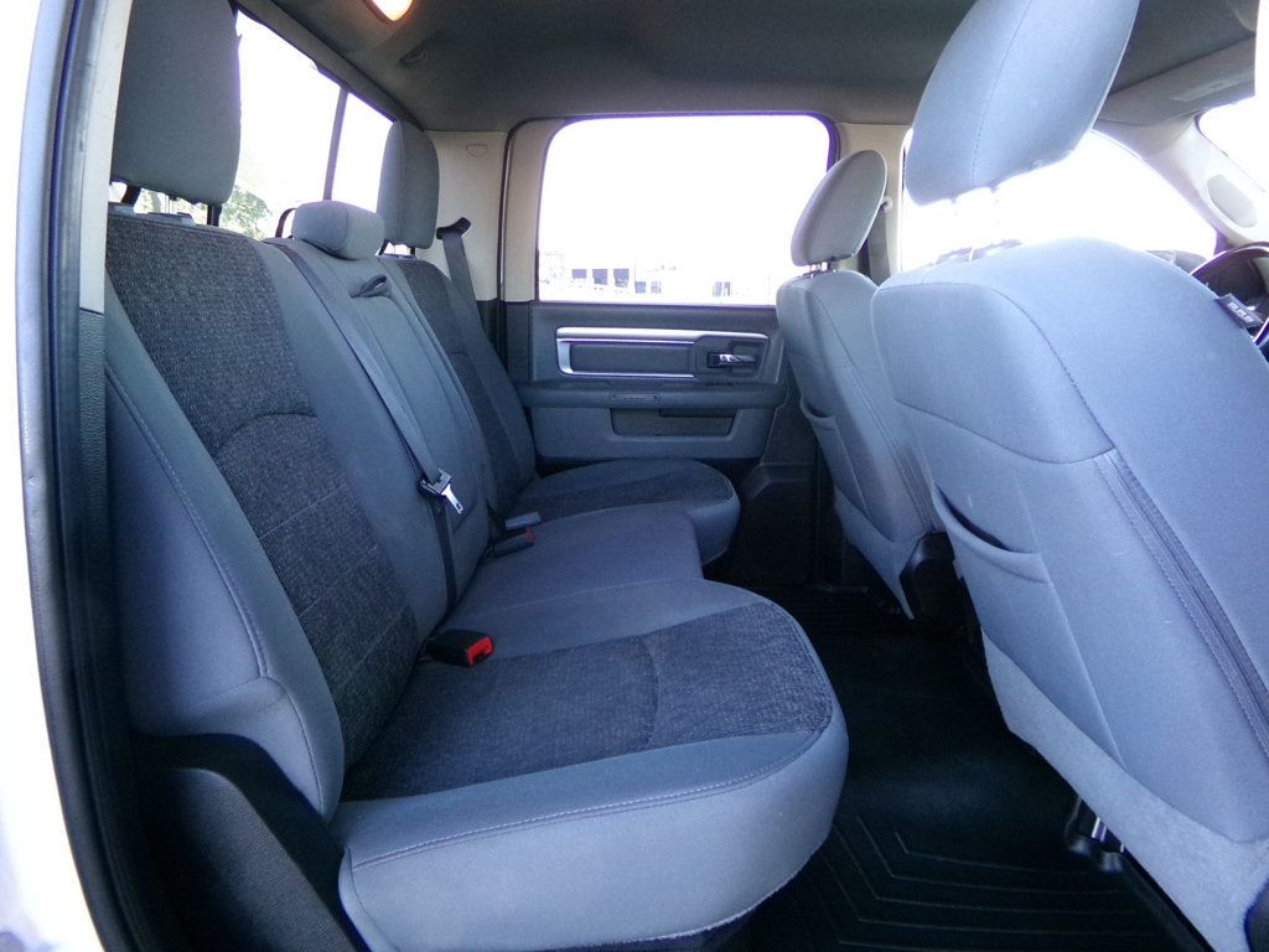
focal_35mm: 24
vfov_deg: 56.8
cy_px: 476
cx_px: 634
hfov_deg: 71.6
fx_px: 880
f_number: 3.7
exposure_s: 1/60
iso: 586
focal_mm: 4.3
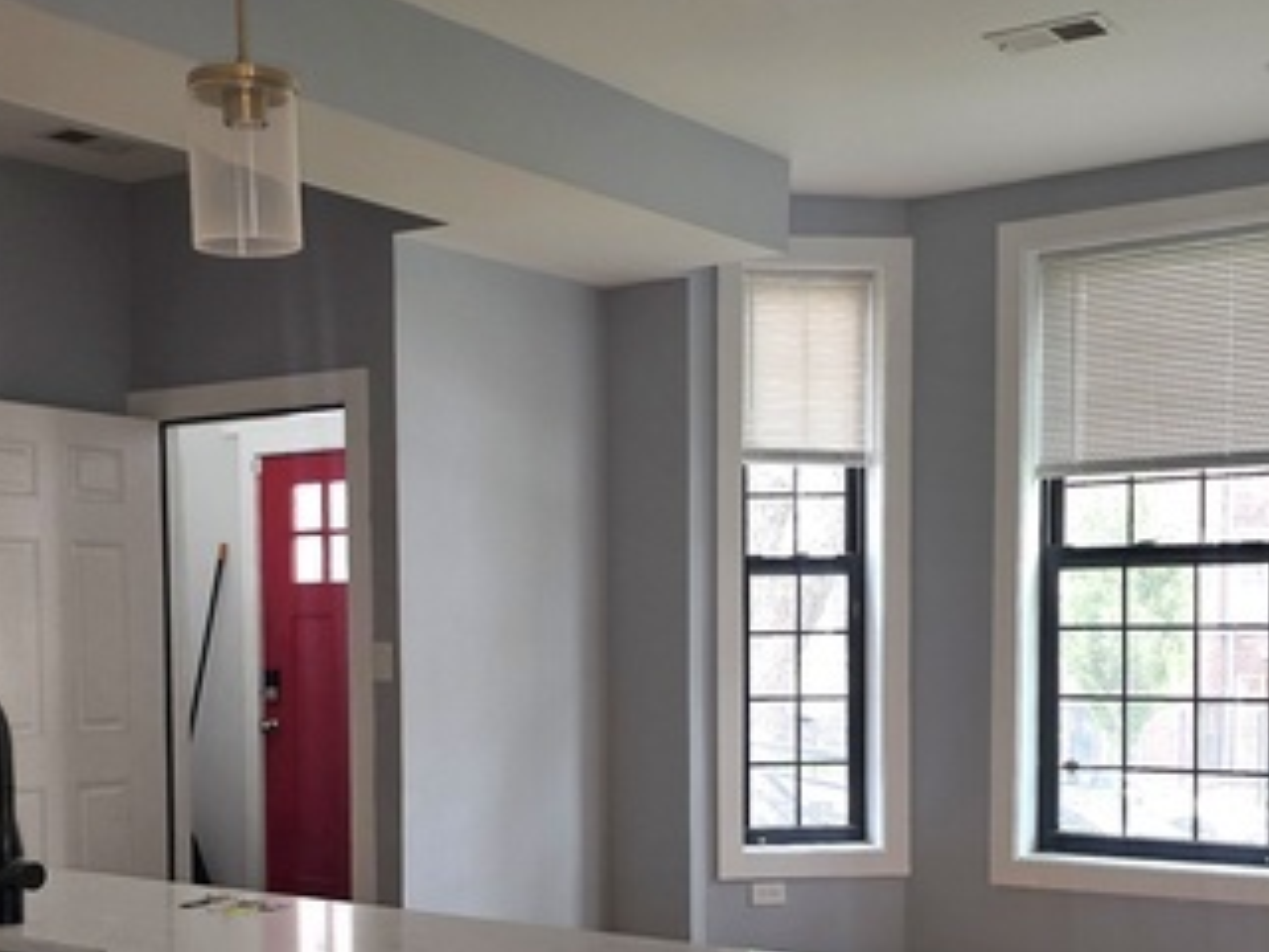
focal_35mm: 48
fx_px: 1760
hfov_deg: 39.6
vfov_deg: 29.8
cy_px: 710
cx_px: 597
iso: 80
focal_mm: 6.3
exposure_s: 1/60.2
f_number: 1.7
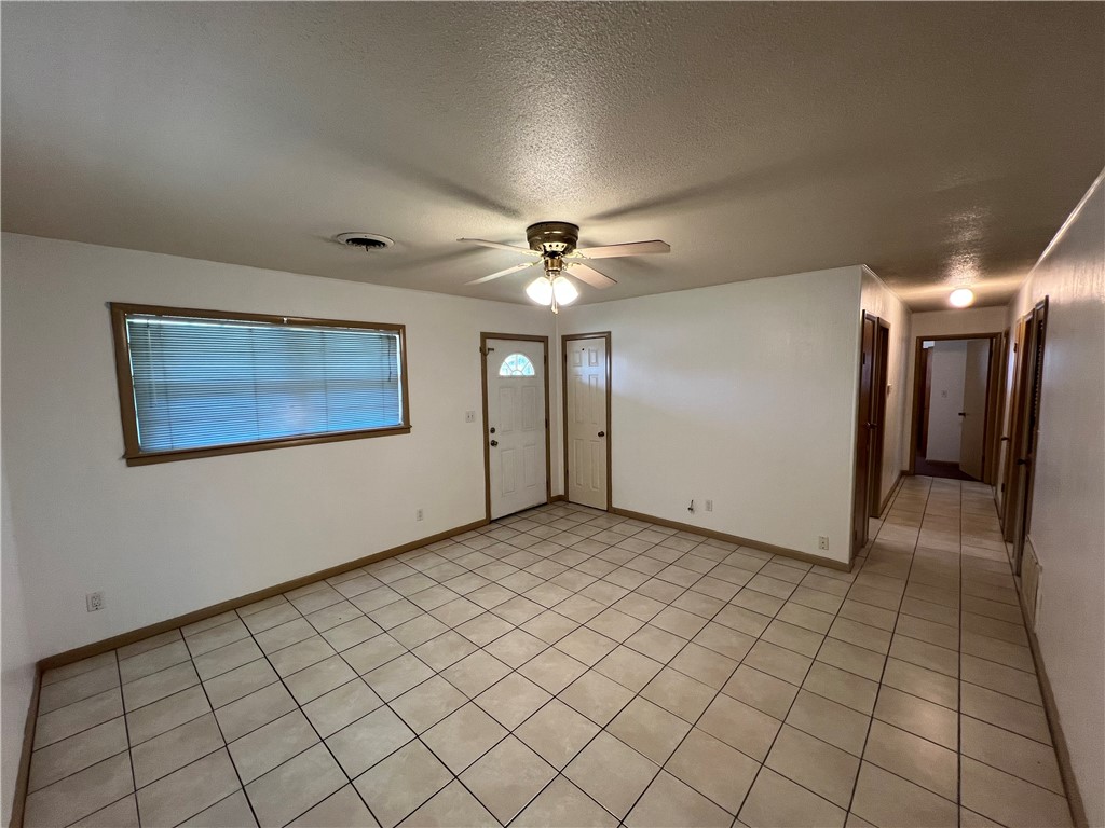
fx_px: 415
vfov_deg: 89.9
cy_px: 414
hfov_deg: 106.2
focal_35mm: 13
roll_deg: +0.8
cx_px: 552
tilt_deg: -5.4
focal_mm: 1.57
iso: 125
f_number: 1.8
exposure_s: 1/60
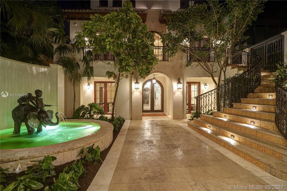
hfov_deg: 104.3
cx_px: 144
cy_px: 96
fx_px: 112
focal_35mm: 14
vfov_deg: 81.2
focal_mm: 14
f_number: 8
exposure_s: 1/1.25
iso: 100
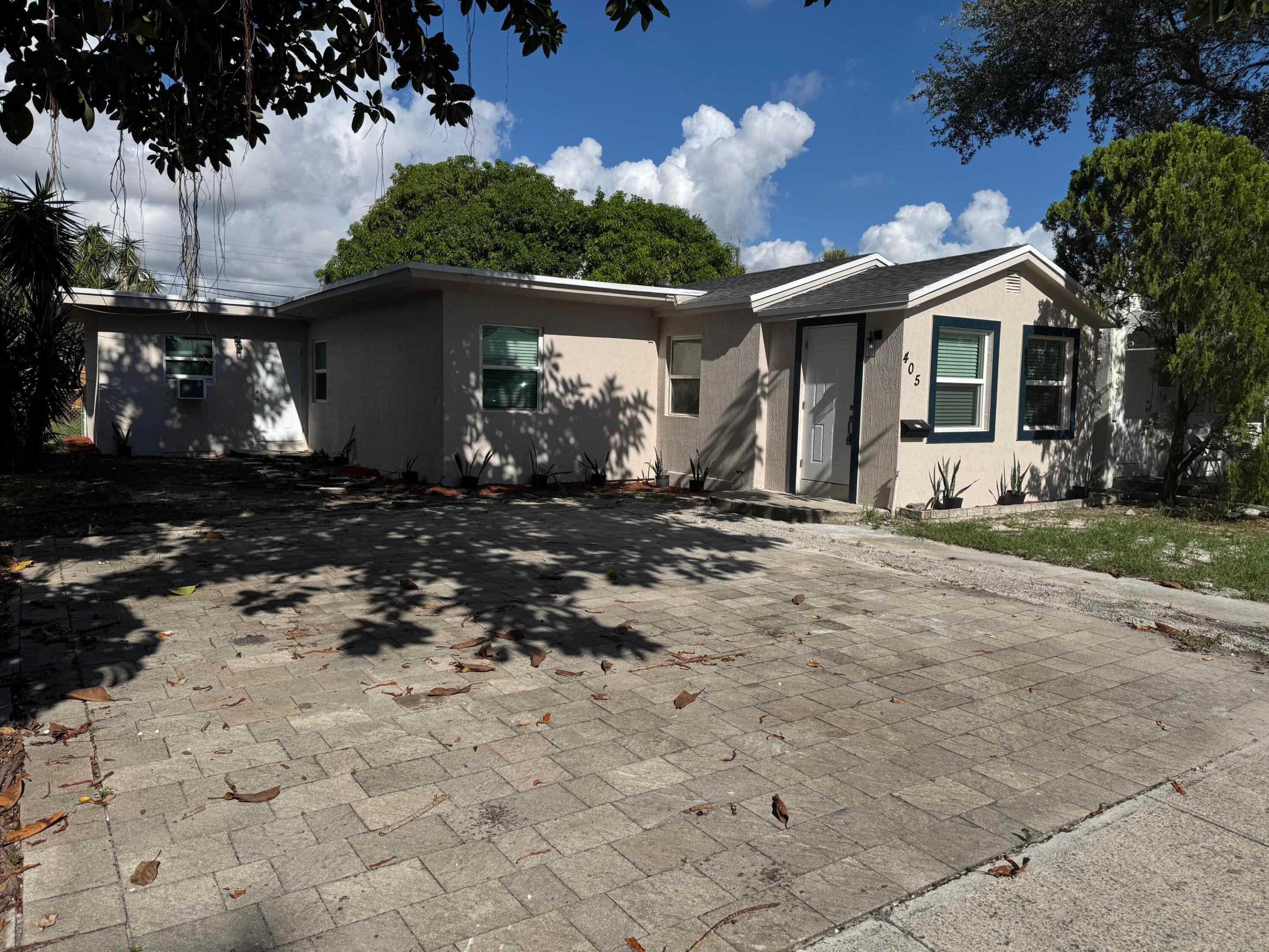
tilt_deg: -3.0
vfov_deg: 56.8
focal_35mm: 24
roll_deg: +1.2
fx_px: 880
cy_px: 476
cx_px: 634
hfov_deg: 71.6
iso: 80
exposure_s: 1/7937
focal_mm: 6.76
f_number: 1.78
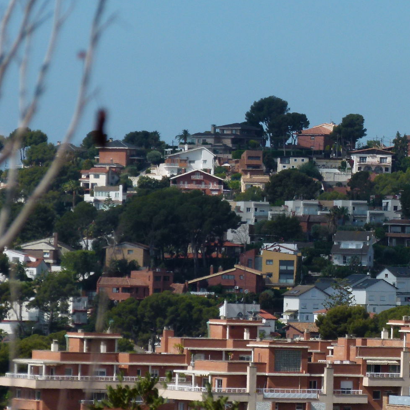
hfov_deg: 4.1
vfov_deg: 4.1
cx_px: 315
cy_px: 157
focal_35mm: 427
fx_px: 5722
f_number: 4
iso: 100
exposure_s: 1/1300
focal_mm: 44.3
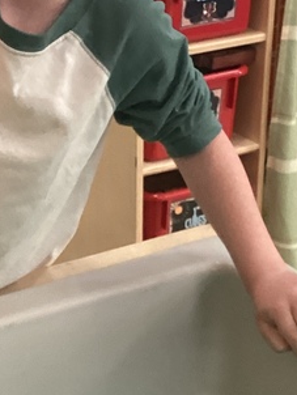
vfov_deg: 18.6
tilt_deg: -25.4
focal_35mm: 105
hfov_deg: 14.0
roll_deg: +2.2
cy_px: 271
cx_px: 31
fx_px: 1199
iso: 320
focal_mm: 3.3
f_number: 2.4
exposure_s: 1/50
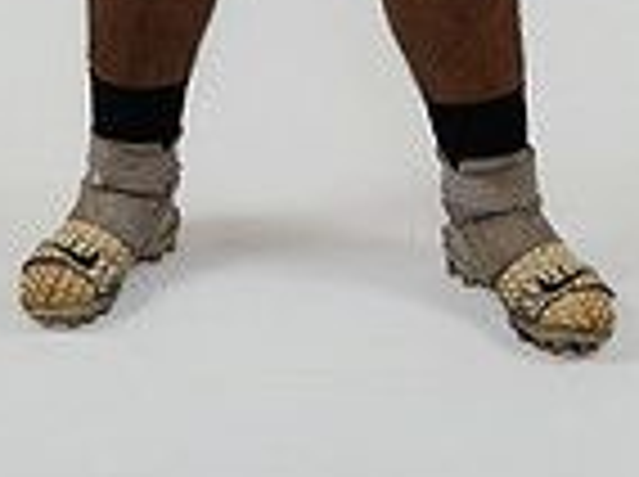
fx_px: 2099
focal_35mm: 114
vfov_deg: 11.6
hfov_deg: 17.3
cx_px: 288
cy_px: -495
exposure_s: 1/125
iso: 250
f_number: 4
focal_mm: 37.3
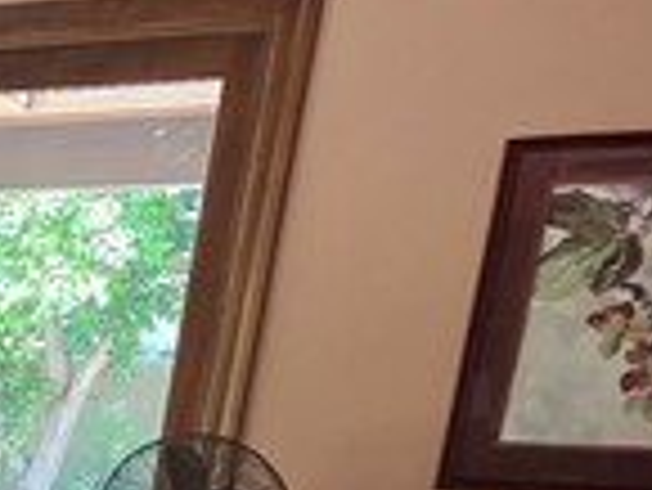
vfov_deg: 14.5
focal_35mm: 92
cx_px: -940
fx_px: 1734
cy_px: 832
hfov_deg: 14.1
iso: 160
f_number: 1.9
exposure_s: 1/60
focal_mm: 2.2
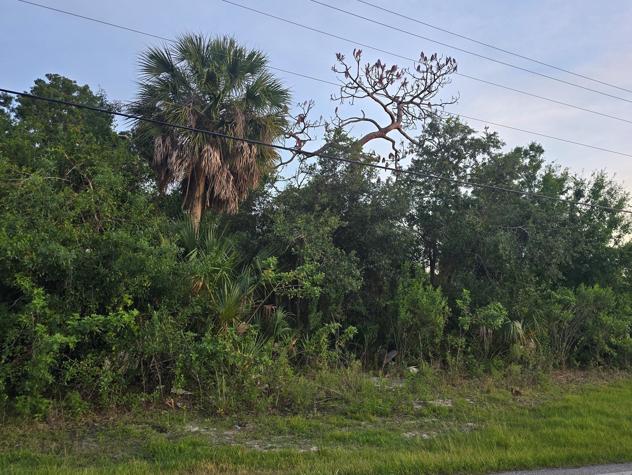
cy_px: 216
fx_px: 475
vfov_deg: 53.0
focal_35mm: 26
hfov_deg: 67.1
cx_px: 351
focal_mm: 6.3
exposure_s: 1/180
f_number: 1.7
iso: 80
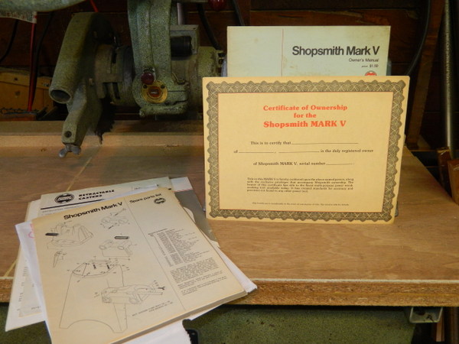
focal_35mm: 31
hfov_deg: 58.4
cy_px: 172
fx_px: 411
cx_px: 230
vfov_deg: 45.4
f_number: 3.2
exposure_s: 1/40
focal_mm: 5.6
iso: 200
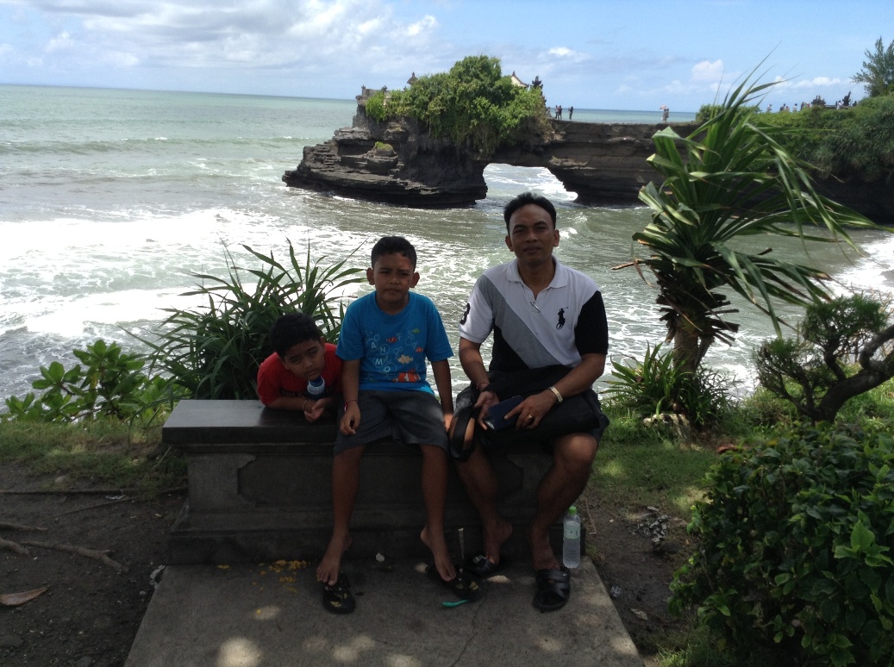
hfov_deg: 55.4
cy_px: 334
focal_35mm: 33
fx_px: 851
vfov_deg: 42.8
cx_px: 447
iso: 32
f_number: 2.4
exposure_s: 1/840
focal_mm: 3.3
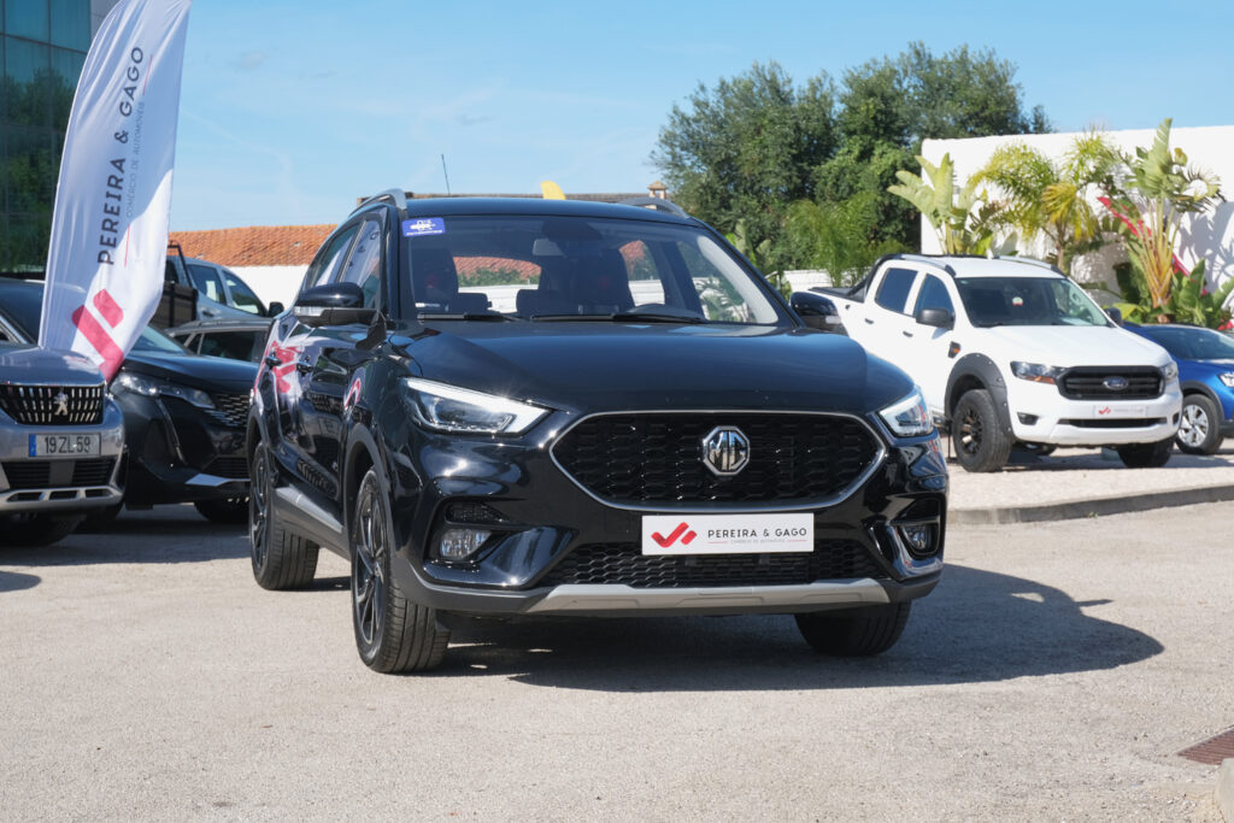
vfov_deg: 23.0
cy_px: 412
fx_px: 2023
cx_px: 617
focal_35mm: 59
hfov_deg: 33.9
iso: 160
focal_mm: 39.6
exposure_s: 1/250
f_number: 9
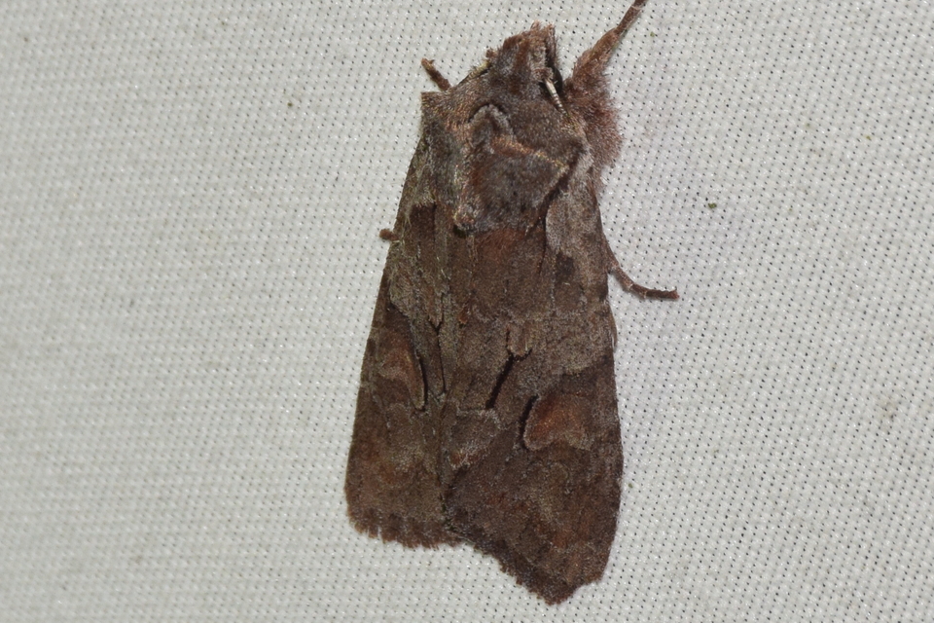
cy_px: 312
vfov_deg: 6.5
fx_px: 5448
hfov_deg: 9.8
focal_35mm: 210
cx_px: 467
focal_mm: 140
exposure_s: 1/160
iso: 500
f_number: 14
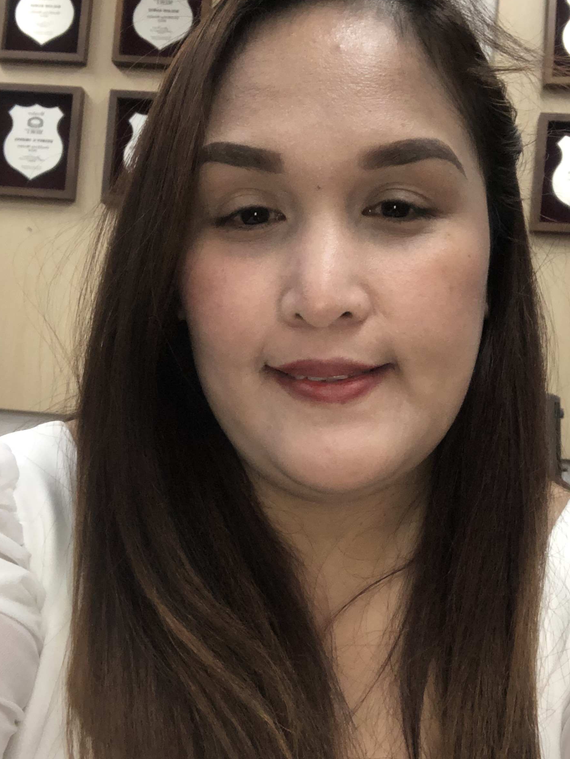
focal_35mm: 42
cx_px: 304
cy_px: 380
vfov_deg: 44.8
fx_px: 922
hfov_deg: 34.3
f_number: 2.2
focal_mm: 2.87
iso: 160
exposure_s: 1/40
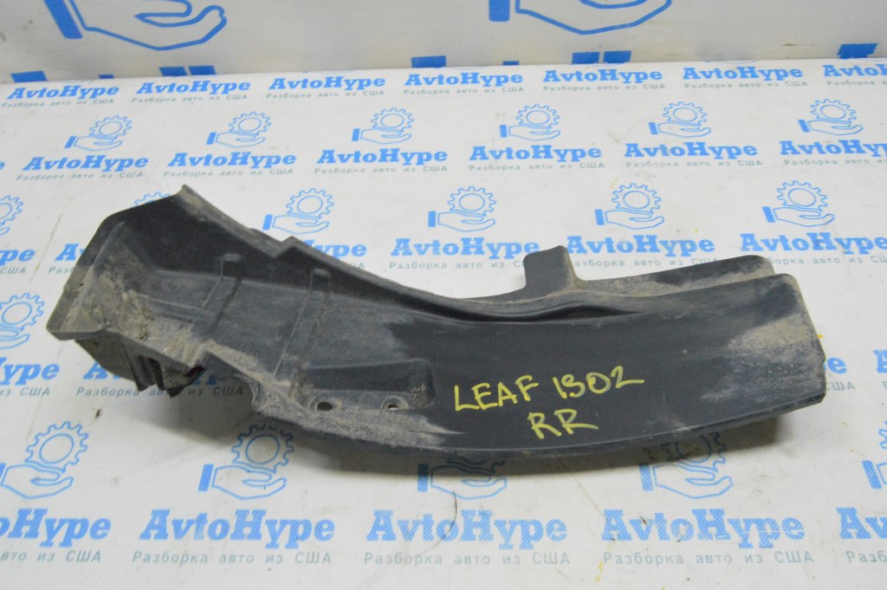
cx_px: 444
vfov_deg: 45.6
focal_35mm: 28
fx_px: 702
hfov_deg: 64.6
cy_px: 295
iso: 6400
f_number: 20
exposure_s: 1/20
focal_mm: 19
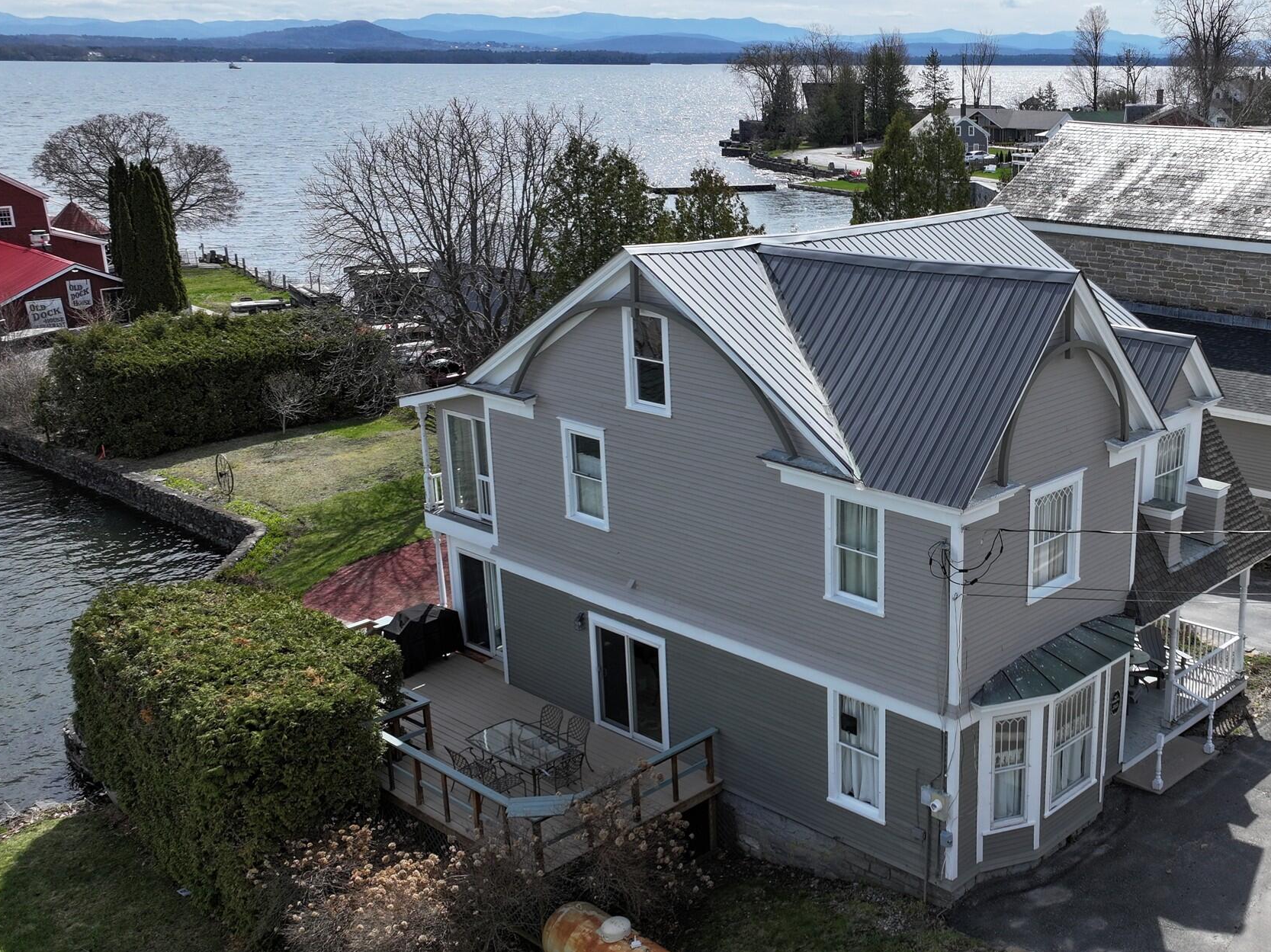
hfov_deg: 47.5
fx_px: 1395
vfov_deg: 37.7
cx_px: 928
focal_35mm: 38
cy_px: 484
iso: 160
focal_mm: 12.29
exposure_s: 1/3200
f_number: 2.8
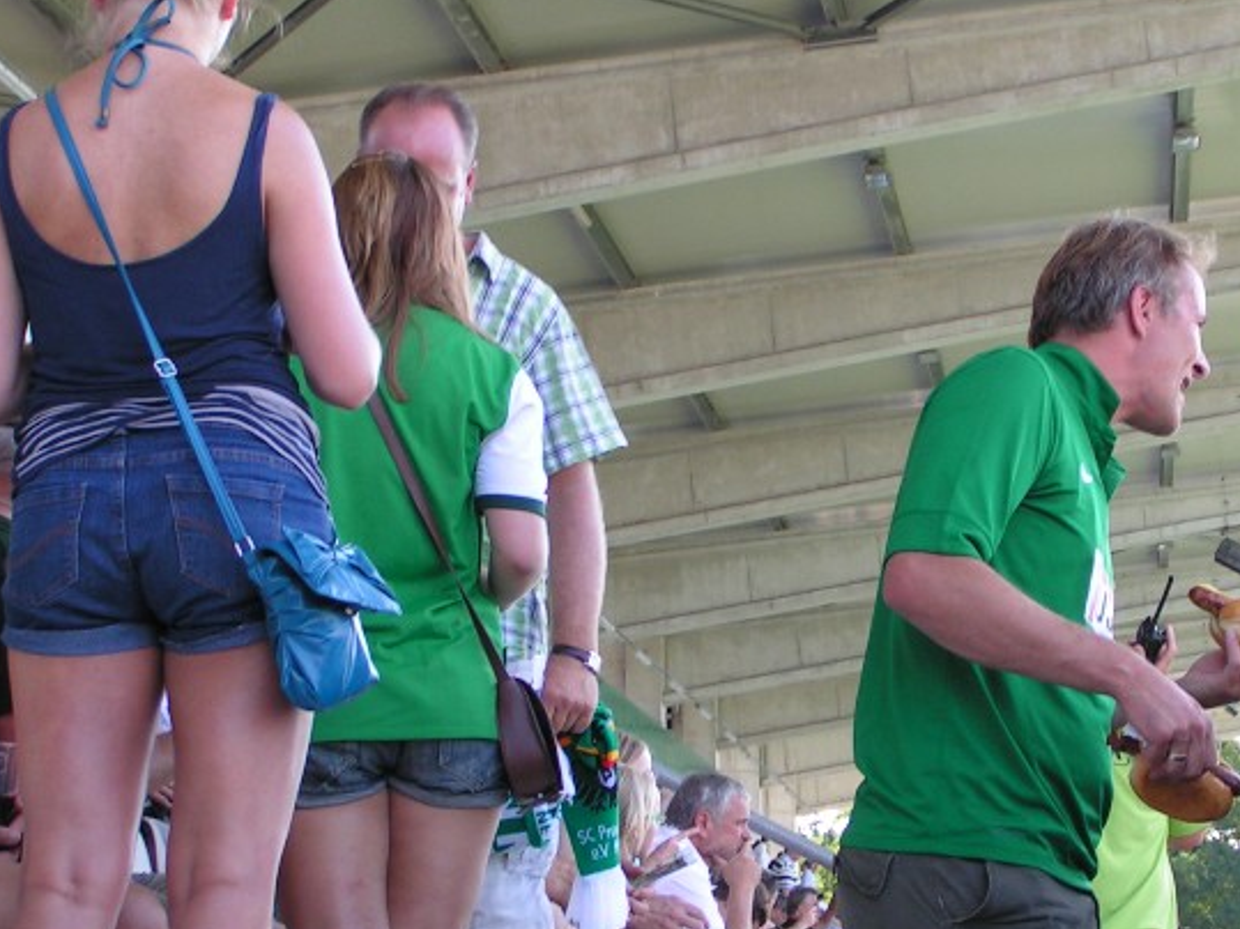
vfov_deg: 16.6
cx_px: 782
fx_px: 3187
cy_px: 453
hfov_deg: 22.0
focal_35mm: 89
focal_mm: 9.2
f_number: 4
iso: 50
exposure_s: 1/80
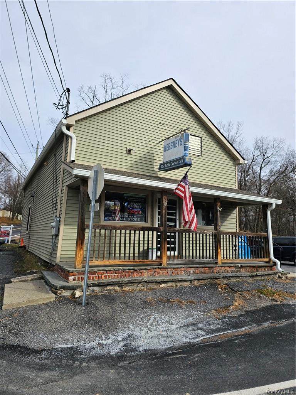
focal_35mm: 23
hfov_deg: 58.9
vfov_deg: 73.9
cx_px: 148
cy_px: 198
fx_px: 262
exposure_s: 1/696
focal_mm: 6.3
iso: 10
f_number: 1.7
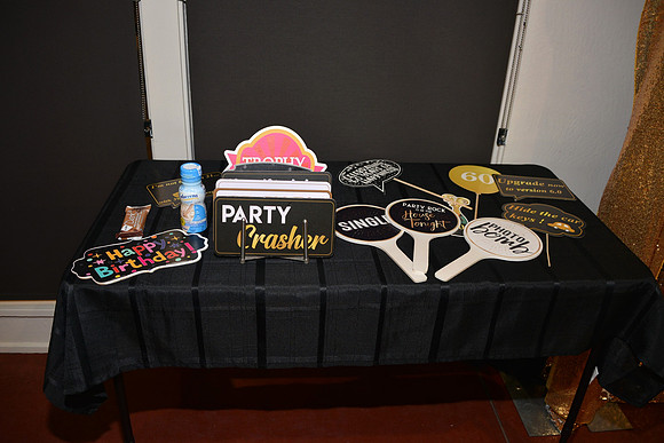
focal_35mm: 28
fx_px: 517
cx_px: 332
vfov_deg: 46.4
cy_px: 222
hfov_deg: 65.5
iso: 800
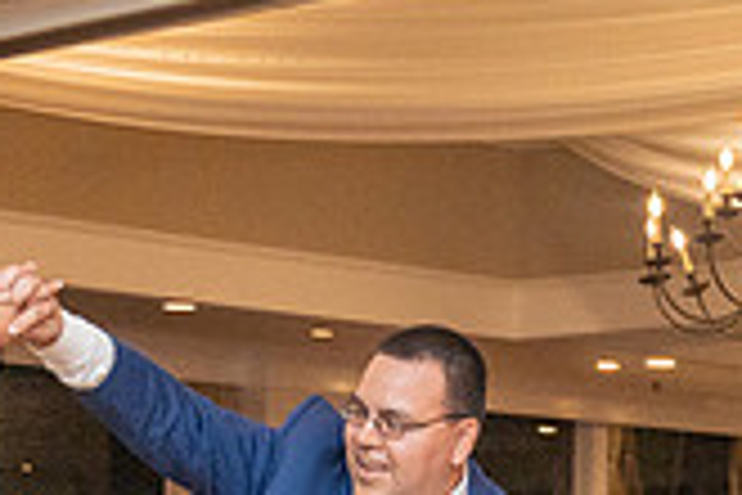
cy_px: 1106
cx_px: 208
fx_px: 3215
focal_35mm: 156
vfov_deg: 8.2
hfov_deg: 13.1
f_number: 4
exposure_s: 1/200
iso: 2500
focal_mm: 34.5
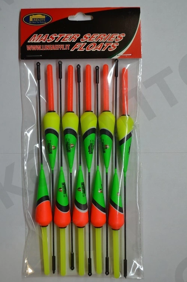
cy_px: 141
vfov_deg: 43.7
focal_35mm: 45
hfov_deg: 29.8
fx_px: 352
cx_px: 94
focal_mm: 30
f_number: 5
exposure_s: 1/100
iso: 400
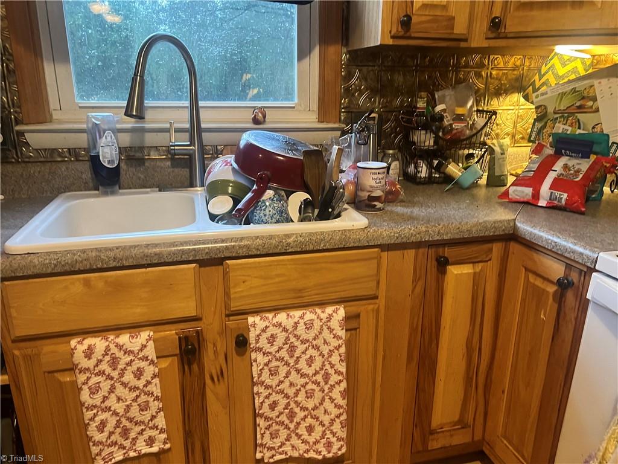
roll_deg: -2.1
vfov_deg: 53.1
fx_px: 464
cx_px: 309
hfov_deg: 67.3
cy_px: 232
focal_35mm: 26
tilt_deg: -17.7
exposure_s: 1/60
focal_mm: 5.7
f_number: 1.5
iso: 250
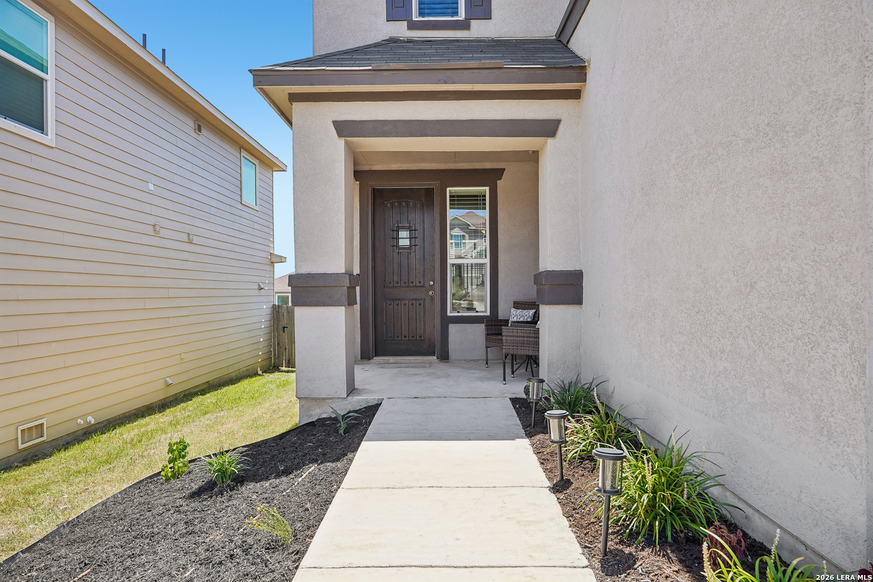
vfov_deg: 54.1
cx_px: 436
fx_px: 570
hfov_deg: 74.9
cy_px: 291
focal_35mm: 24
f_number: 8
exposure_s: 1/100
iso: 100
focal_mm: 23.5
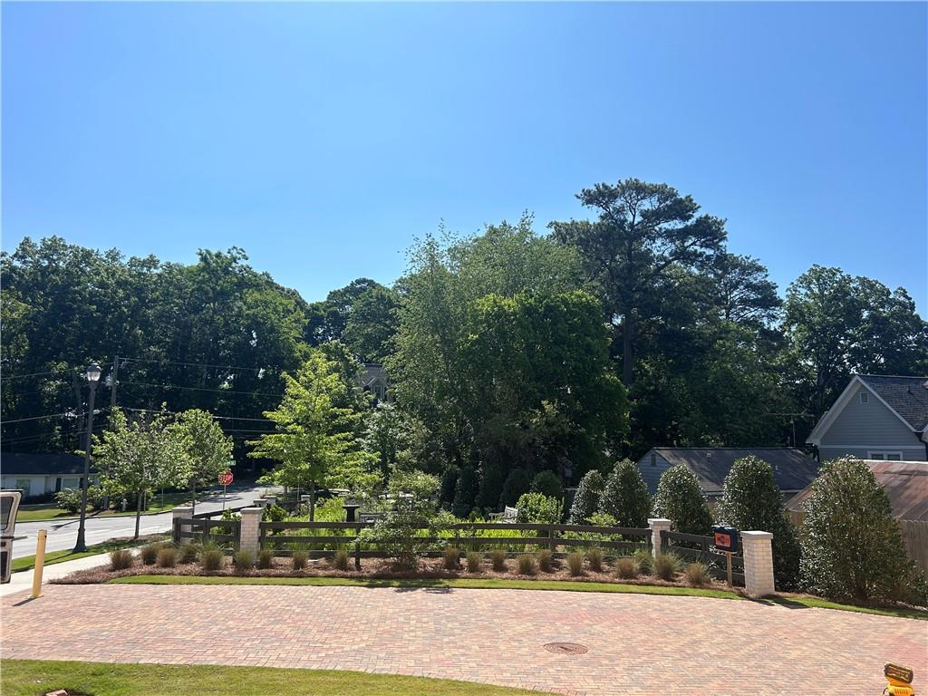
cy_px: 348
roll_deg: +0.3
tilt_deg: +8.0
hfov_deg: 67.3
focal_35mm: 26
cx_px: 464
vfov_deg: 53.1
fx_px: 697
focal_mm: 5.7
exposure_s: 1/5587
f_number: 1.5
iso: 50
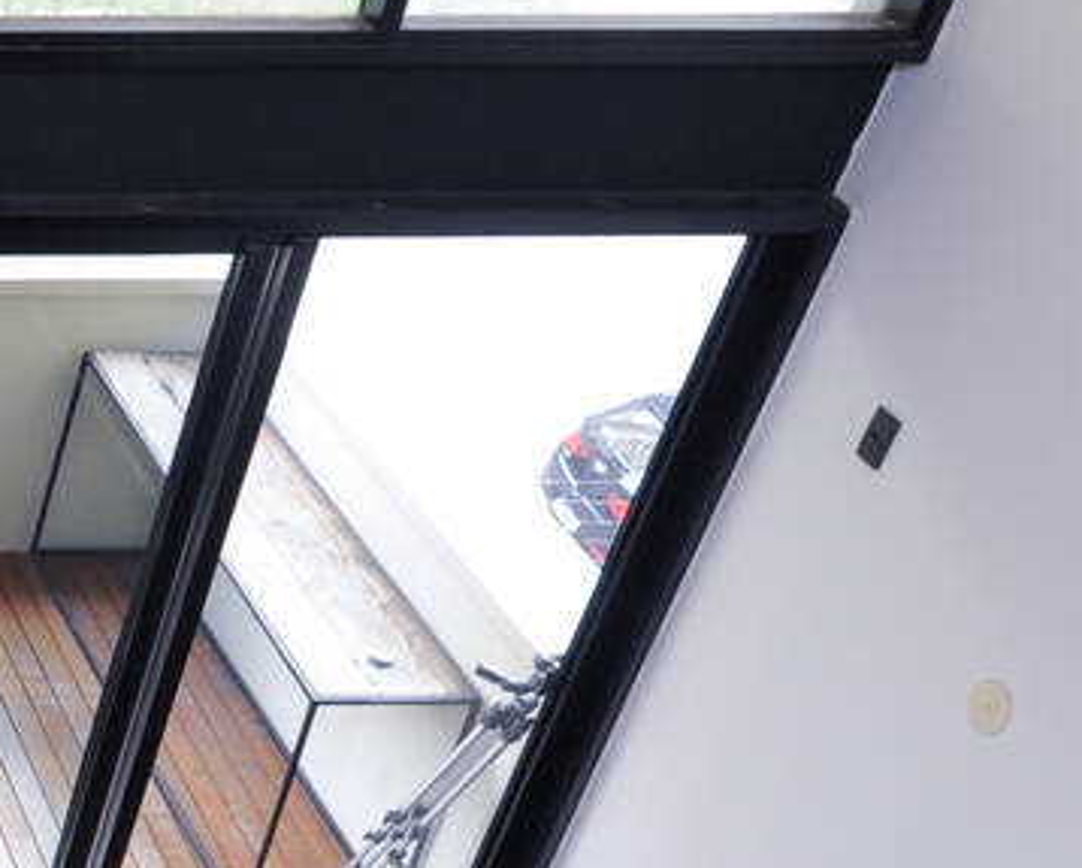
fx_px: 2179
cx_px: -884
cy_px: 792
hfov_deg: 20.0
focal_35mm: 68
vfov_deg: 22.0
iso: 640
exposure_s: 1/40
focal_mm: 16
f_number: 6.3
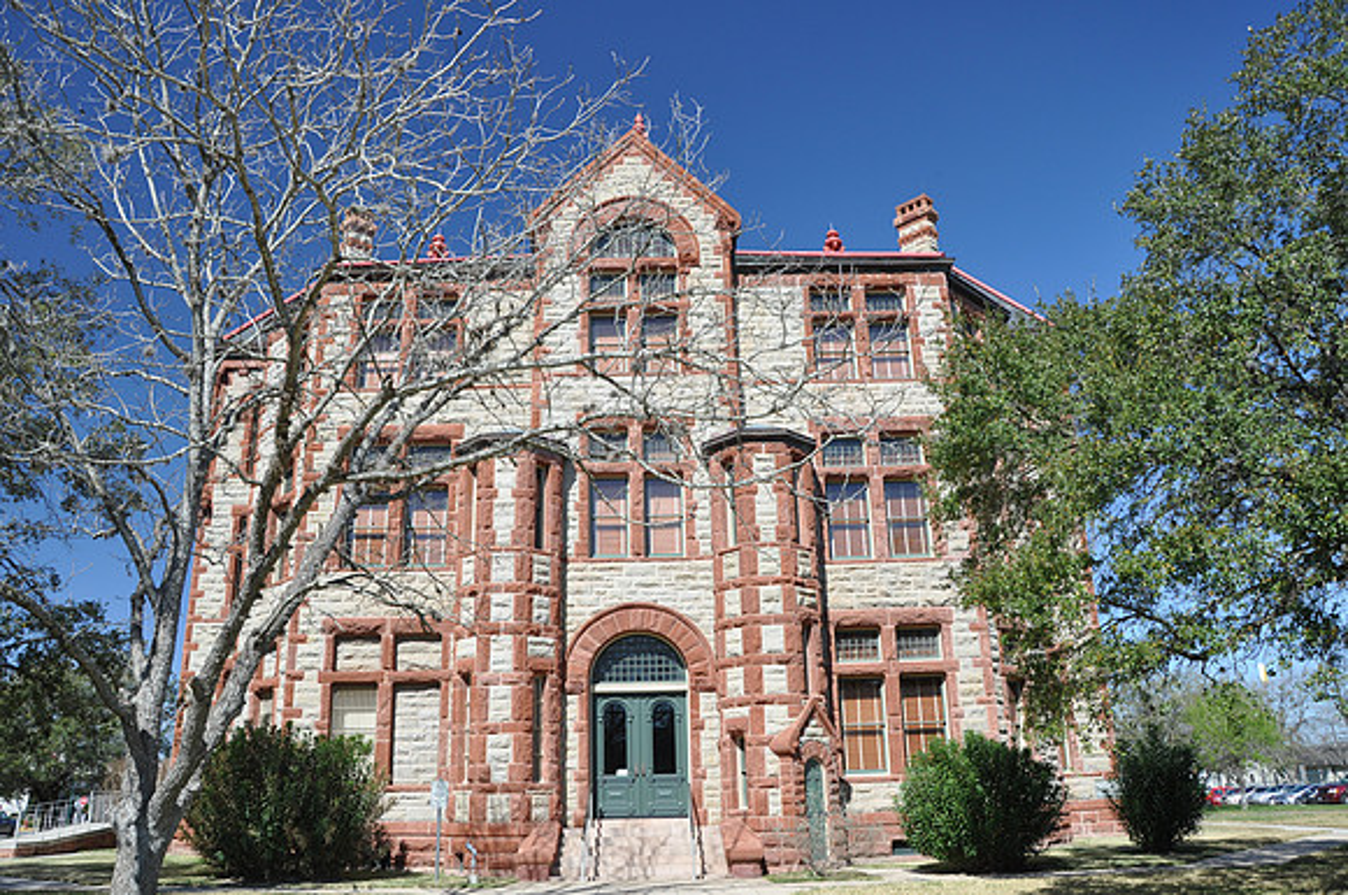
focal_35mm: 27
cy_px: 448
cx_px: 674
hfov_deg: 67.5
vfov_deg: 47.8
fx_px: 1010
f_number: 7.1
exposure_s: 1/200
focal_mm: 18
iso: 200
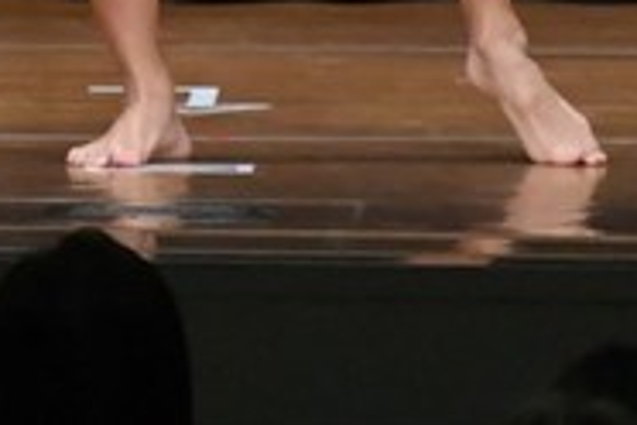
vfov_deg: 1.5
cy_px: -456
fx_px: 16030
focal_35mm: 906
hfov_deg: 2.3
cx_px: 187
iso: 8000
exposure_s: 1/400
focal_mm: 145
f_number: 5.6
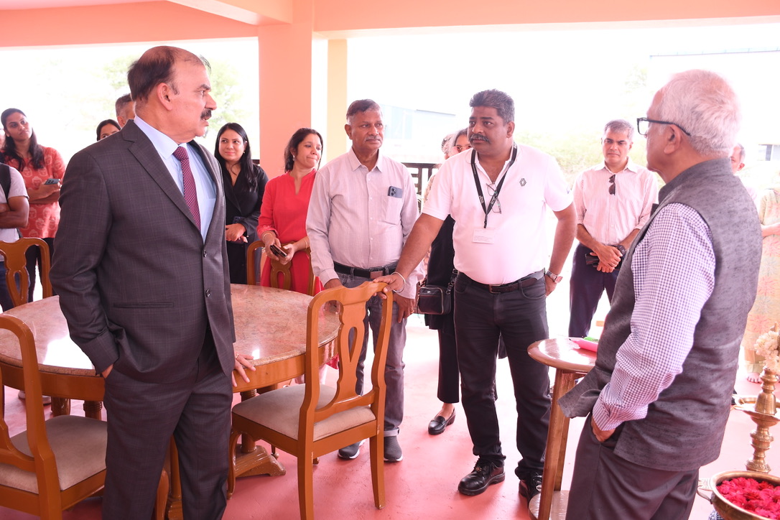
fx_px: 650
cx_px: 390
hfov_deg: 61.9
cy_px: 260
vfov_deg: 43.6
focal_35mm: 30
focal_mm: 20
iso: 320
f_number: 3.5
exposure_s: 1/125
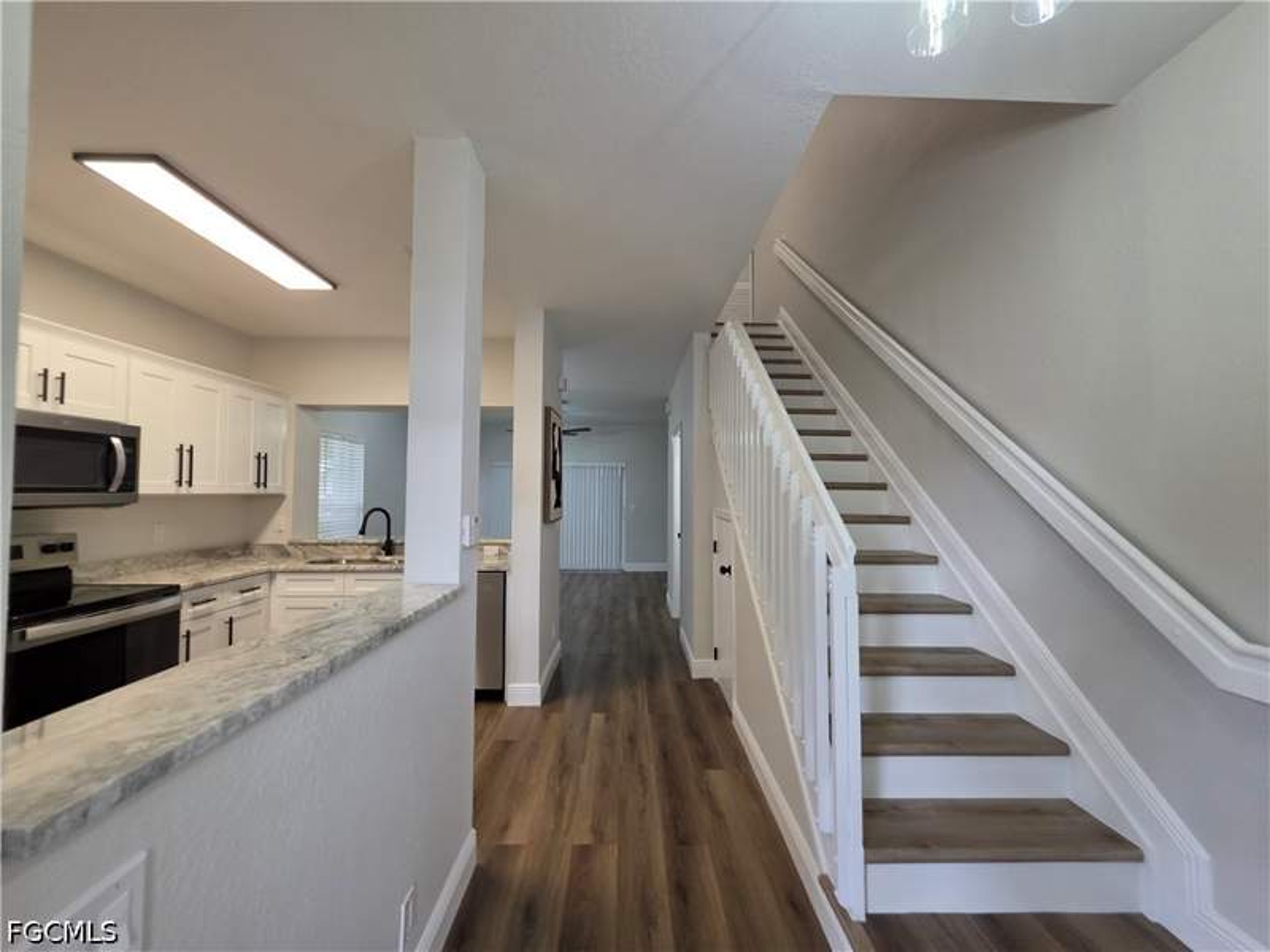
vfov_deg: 89.9
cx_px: 635
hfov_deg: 106.2
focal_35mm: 13
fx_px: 477
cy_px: 476
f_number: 1.9
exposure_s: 1/120
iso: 160
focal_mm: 2.2
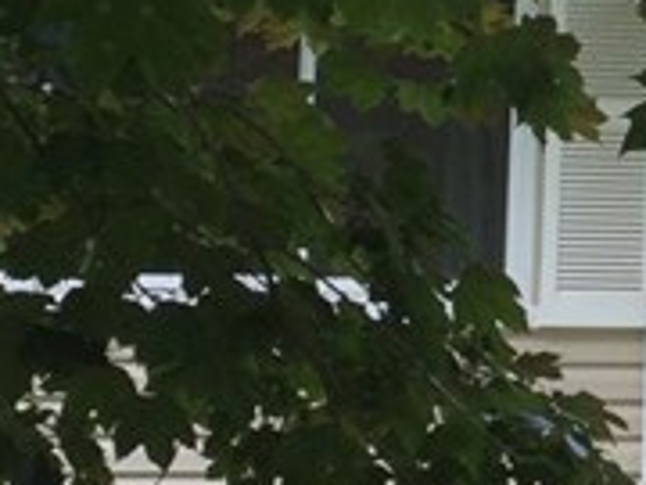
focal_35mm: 176
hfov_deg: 10.9
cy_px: -7
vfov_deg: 8.4
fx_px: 3284
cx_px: 944
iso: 32
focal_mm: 3.3
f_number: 2.4
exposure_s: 1/120
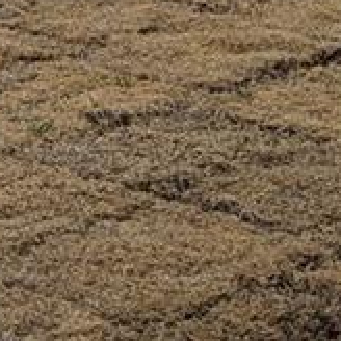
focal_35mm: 199
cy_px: -123
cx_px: -556
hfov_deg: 7.9
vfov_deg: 8.6
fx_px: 2218
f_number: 1.85
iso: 45
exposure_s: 1/712
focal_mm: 6.81
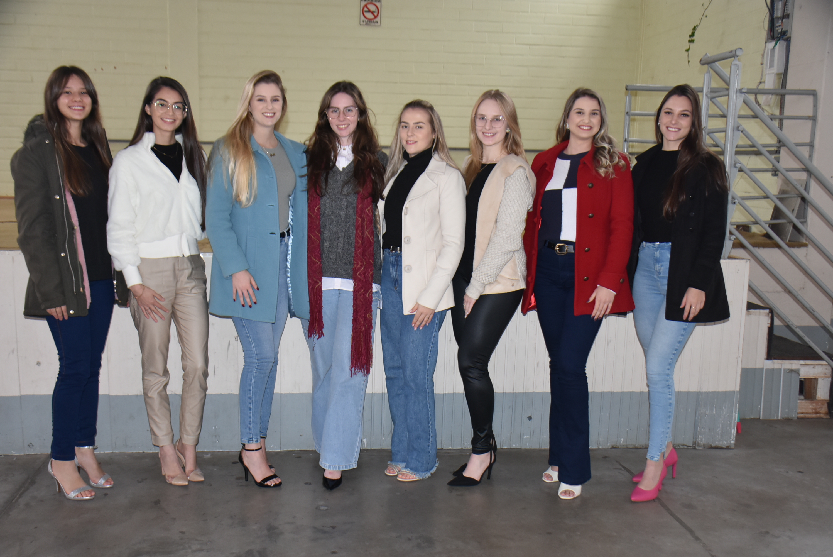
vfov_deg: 34.3
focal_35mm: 39
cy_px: 278
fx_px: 903
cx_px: 416
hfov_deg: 49.5
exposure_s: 1/60
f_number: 3.8
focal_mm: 26
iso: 800
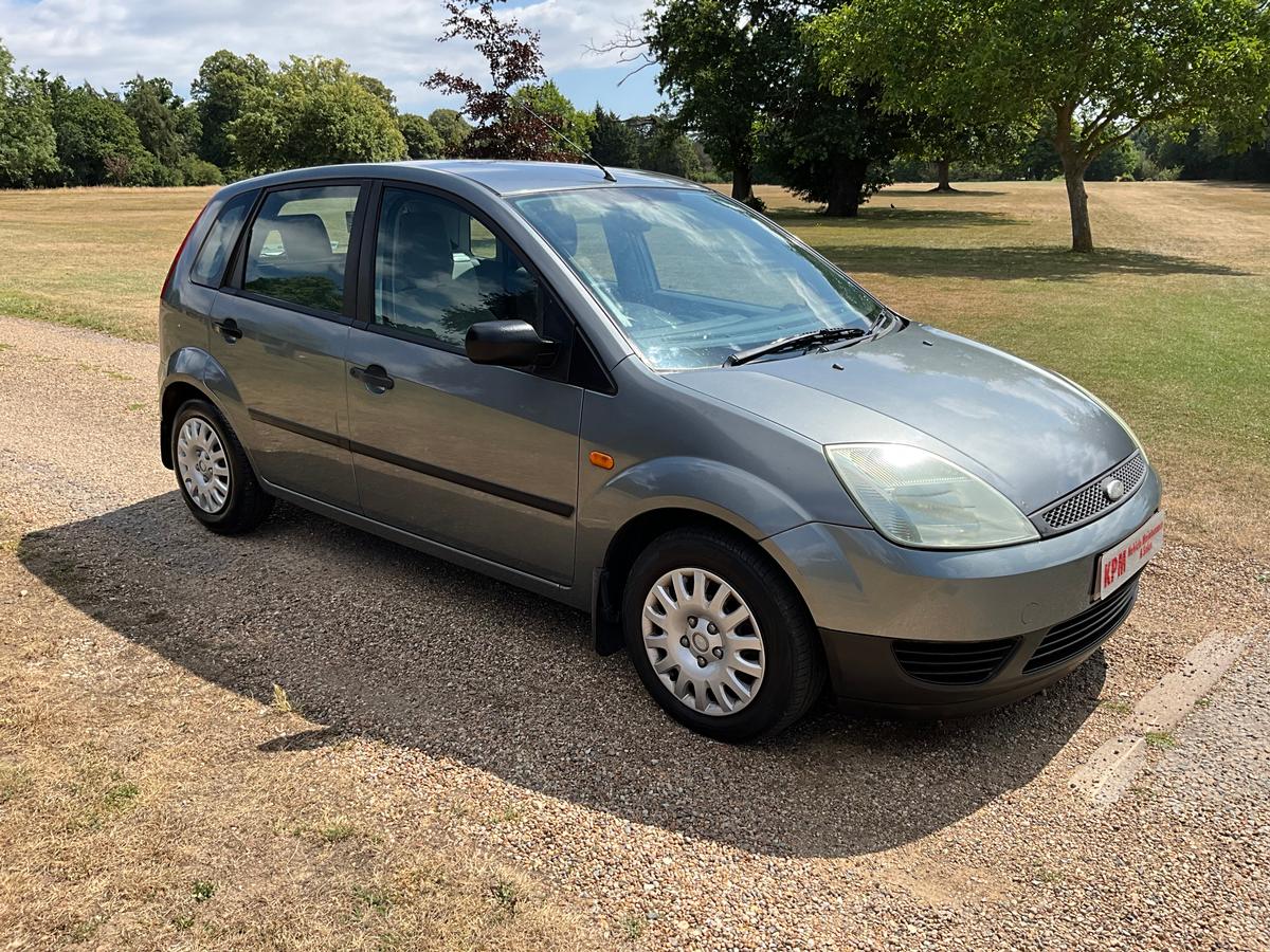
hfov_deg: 61.7
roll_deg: +2.2
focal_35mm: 29
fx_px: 1064
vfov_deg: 48.2
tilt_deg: -15.2
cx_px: 635
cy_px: 476
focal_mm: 3
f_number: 1.8
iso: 25
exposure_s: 1/1412
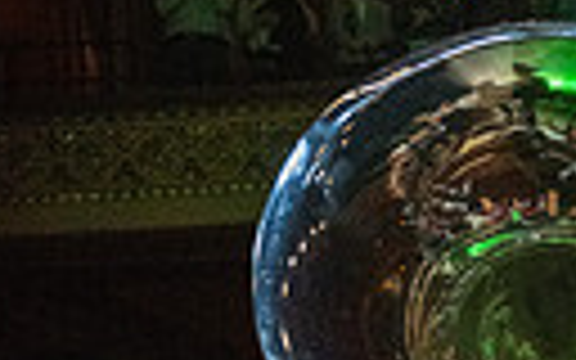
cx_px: 648
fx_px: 1350
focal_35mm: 86
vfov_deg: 13.5
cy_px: 662
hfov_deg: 22.6
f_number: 2.8
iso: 20000
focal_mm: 24
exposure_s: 1/500
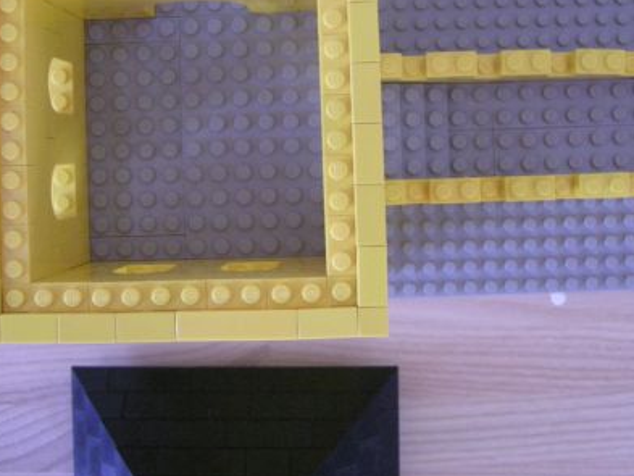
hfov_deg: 34.9
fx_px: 1008
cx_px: 357
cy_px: 139
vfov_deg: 26.3
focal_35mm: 55
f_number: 2.7
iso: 400
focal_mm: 7.5
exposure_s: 1/12.1
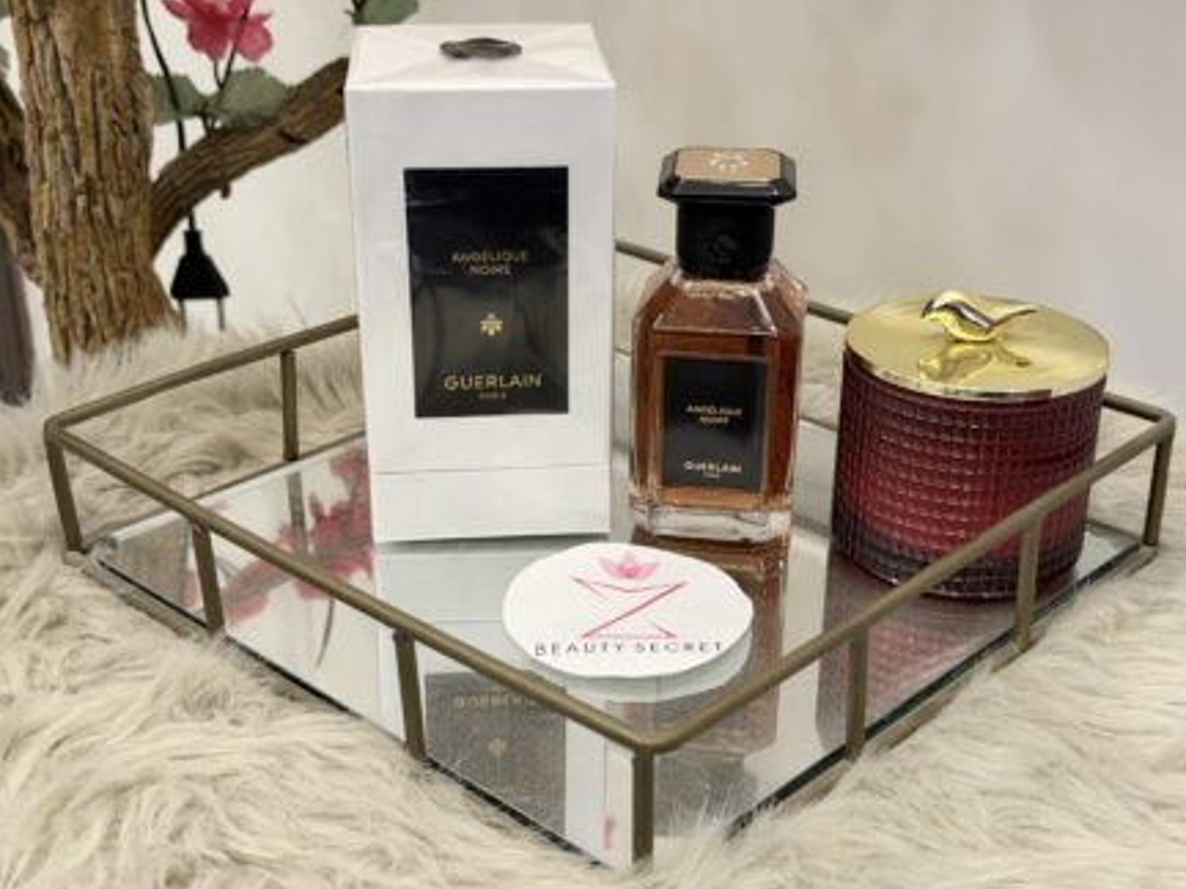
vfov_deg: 29.1
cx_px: 615
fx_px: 1713
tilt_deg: -26.8
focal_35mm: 50
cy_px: 455
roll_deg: -0.1
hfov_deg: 38.2
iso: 160
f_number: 1.78
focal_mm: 6.76
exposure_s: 1/50
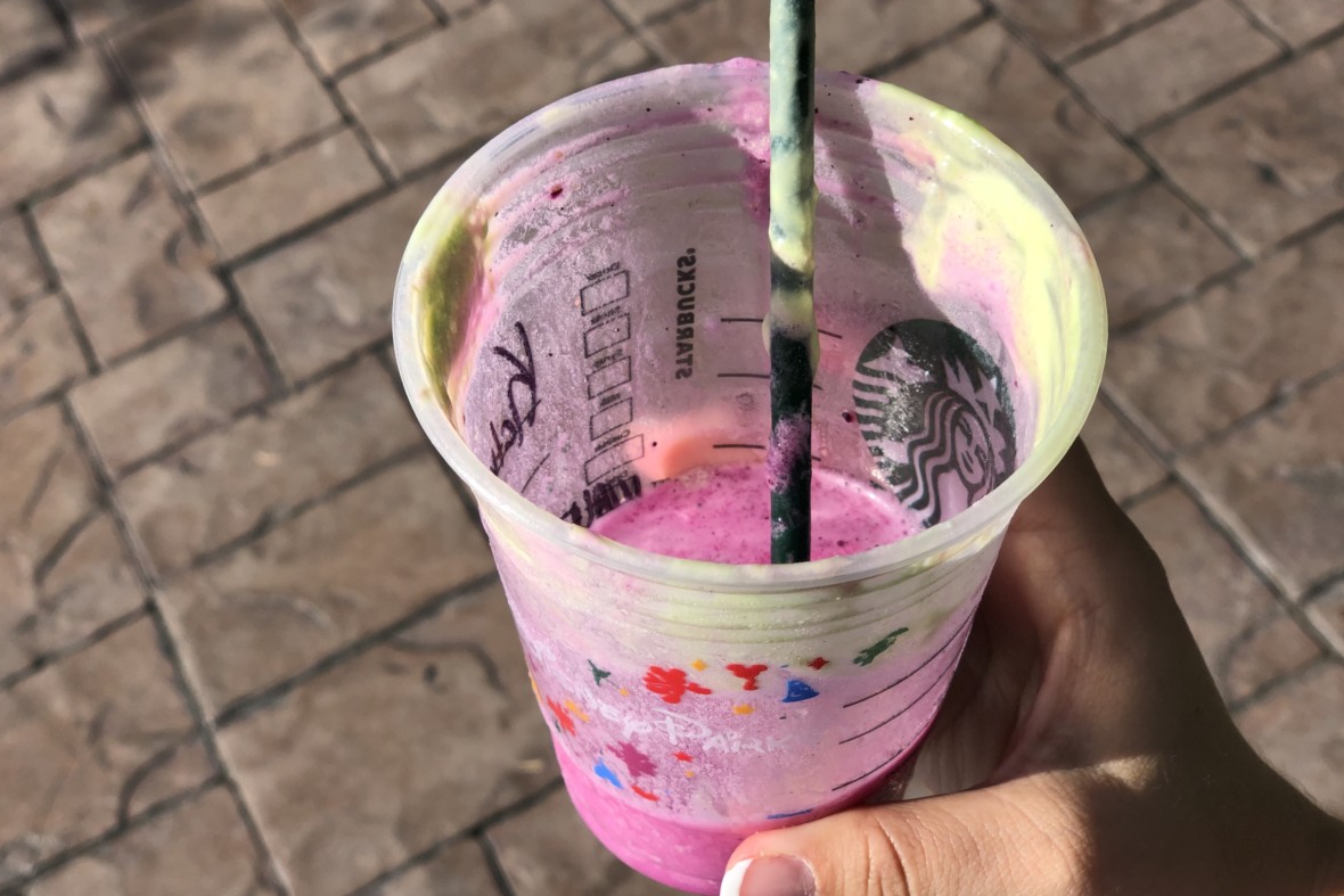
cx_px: 674
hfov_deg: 36.2
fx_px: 2053
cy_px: 424
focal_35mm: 55
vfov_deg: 24.6
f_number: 2.4
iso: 16
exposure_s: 1/1021
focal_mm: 6
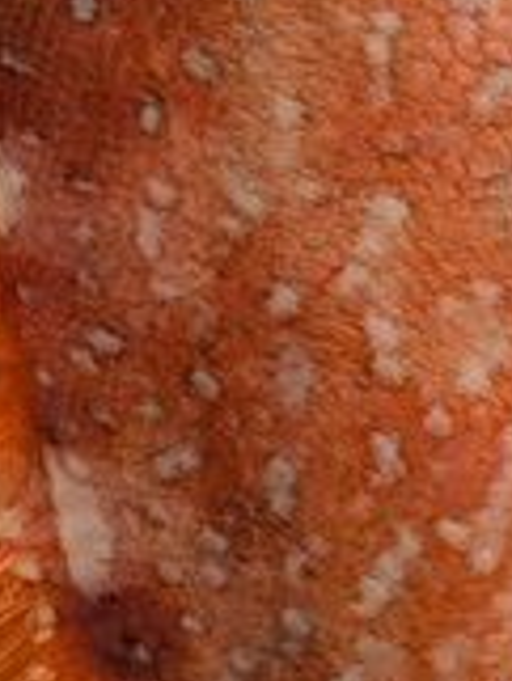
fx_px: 2501
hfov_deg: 11.7
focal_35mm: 127
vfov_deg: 14.7
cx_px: 364
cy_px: -258
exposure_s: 1/1712
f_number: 1.7
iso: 24
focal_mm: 4.53
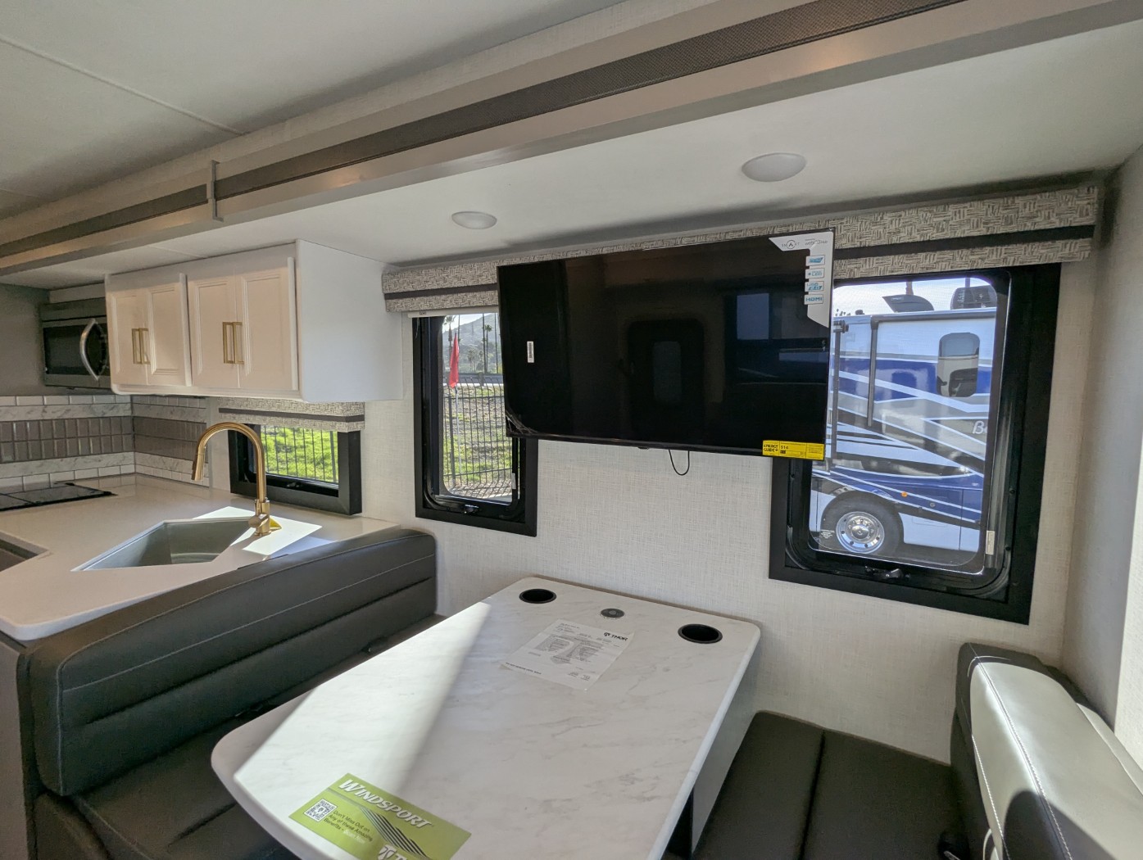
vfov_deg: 78.2
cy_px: 430
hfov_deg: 94.4
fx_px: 529
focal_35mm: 16
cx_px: 572
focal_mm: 2.35
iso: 50
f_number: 2.2
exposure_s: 1/240
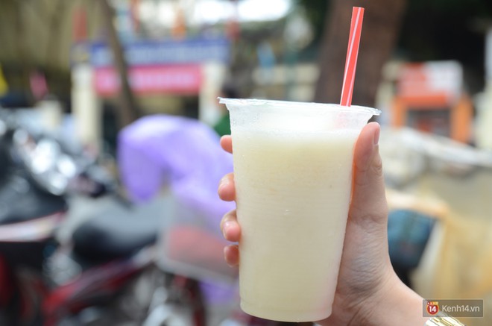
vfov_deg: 18.1
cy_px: 163
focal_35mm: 75
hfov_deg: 27.0
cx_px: 246
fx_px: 1023
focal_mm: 50
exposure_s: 1/40
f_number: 5
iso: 250
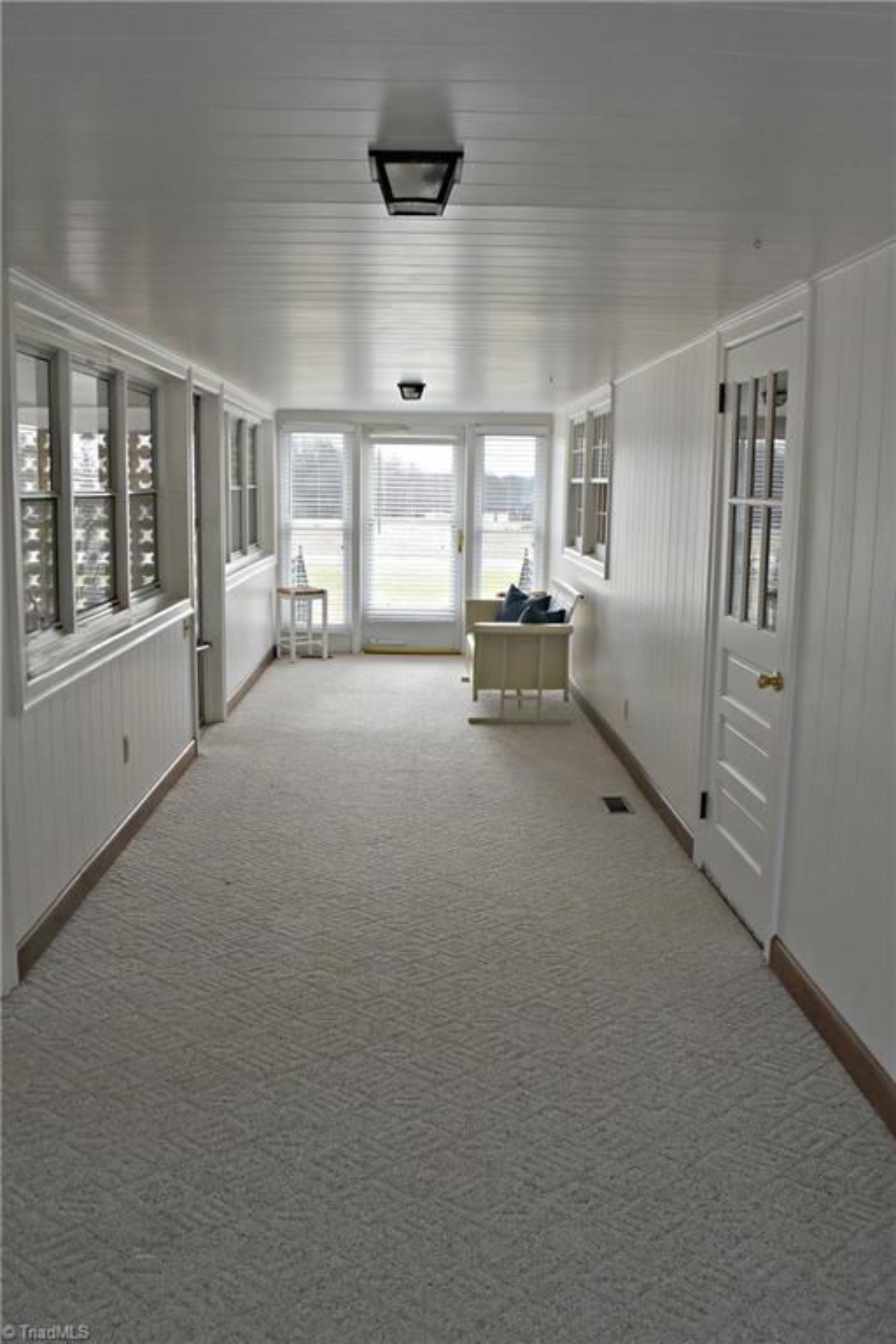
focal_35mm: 30
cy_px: 672
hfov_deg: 43.6
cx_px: 448
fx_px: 1120
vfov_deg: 61.9
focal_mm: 20
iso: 800
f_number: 8
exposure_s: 1/250
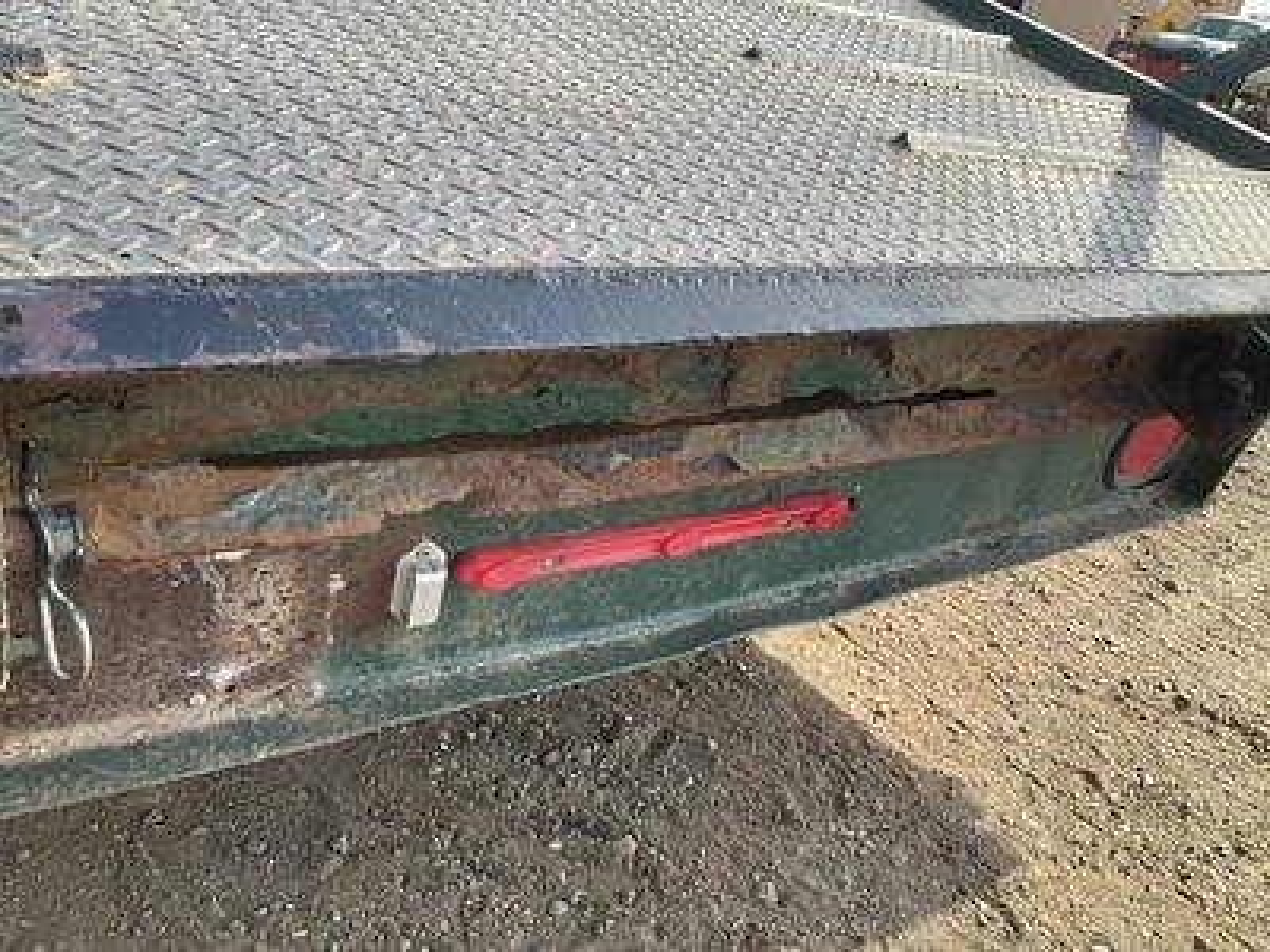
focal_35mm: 29
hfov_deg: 61.7
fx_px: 1064
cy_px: 476
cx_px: 635
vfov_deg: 48.2
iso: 25
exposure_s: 1/355
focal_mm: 3
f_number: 1.8
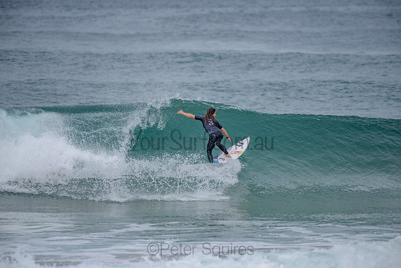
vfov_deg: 2.8
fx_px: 5570
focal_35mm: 500
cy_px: 134
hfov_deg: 4.1
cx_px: 200
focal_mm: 500
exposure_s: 1/2000
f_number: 5.6
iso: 250
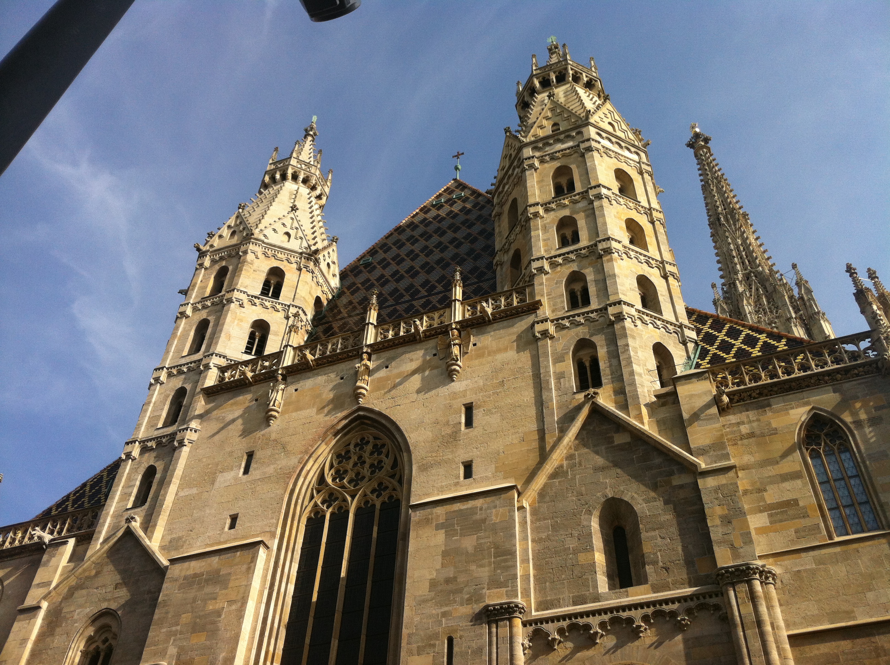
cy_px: 332
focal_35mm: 35
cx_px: 445
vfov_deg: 40.6
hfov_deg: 52.7
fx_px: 899
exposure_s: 1/1207
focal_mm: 3.85
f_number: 2.8
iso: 80
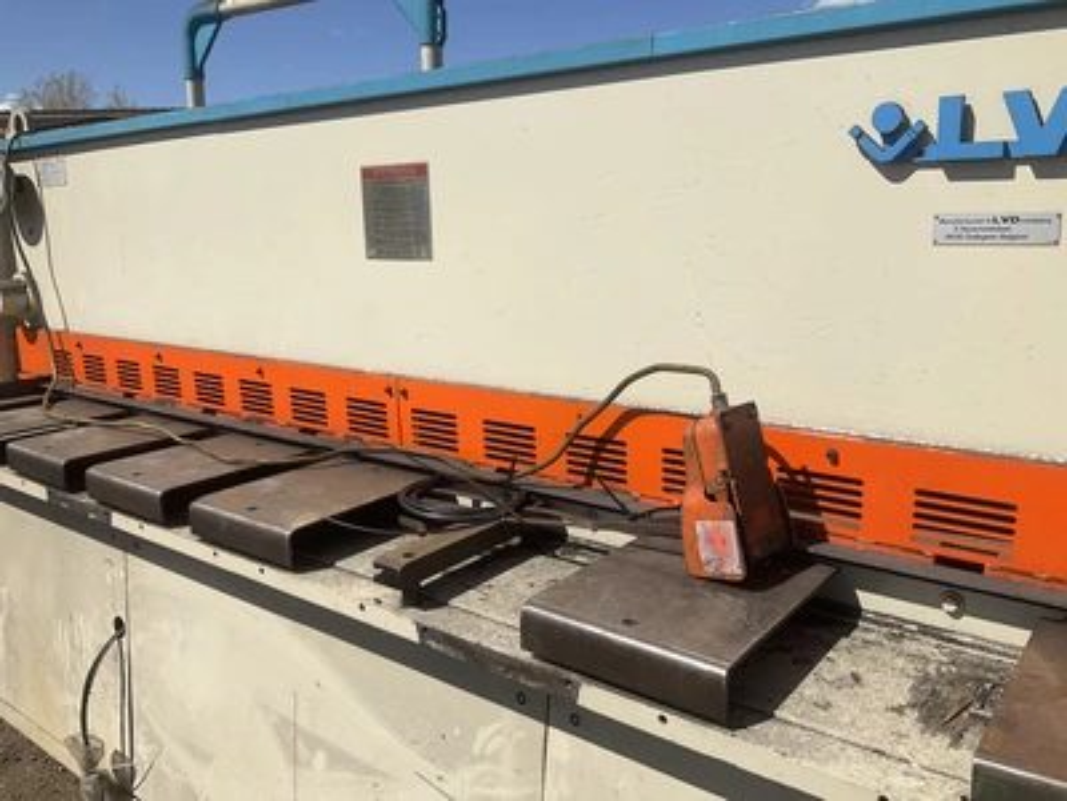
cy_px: 400
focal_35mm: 29
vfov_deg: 48.2
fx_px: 894
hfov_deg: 61.7
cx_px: 534
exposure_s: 1/3322
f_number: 1.8
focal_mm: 3
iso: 25
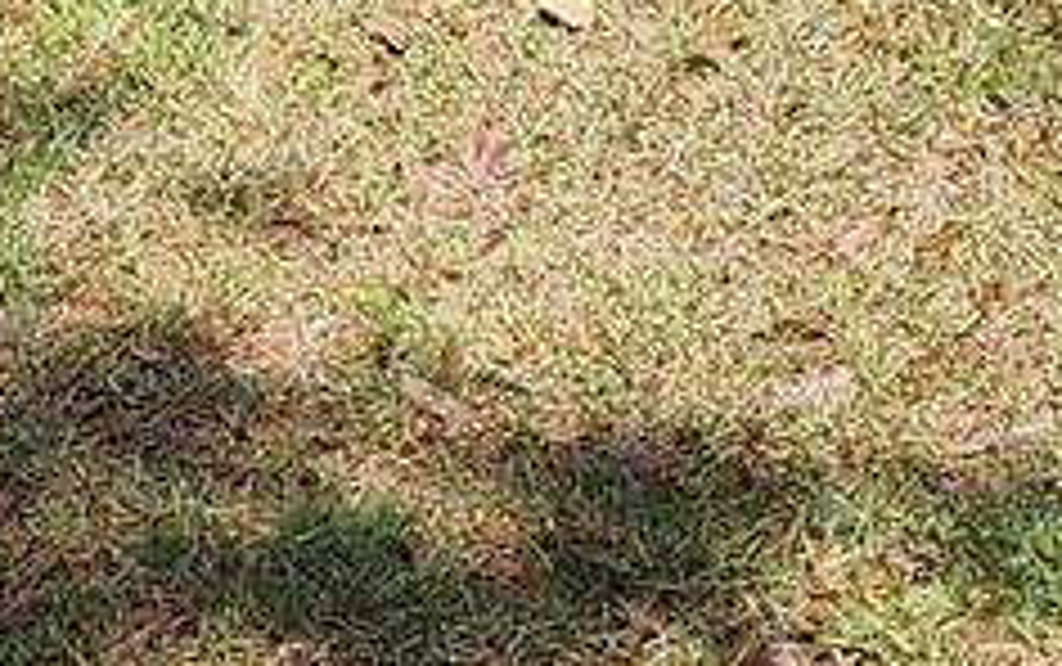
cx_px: -194
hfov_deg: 12.4
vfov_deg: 7.2
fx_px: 4780
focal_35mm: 165
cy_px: -1274
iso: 12
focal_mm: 6.4
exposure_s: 1/779
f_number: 1.8
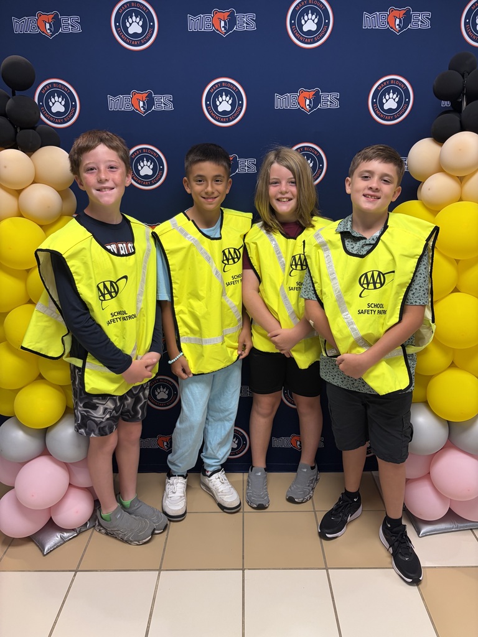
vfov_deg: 67.3
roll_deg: +0.5
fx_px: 479
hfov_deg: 53.1
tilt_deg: -17.9
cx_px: 239
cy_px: 318
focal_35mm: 26
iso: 80
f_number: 1.6
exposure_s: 1/60
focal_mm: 5.96
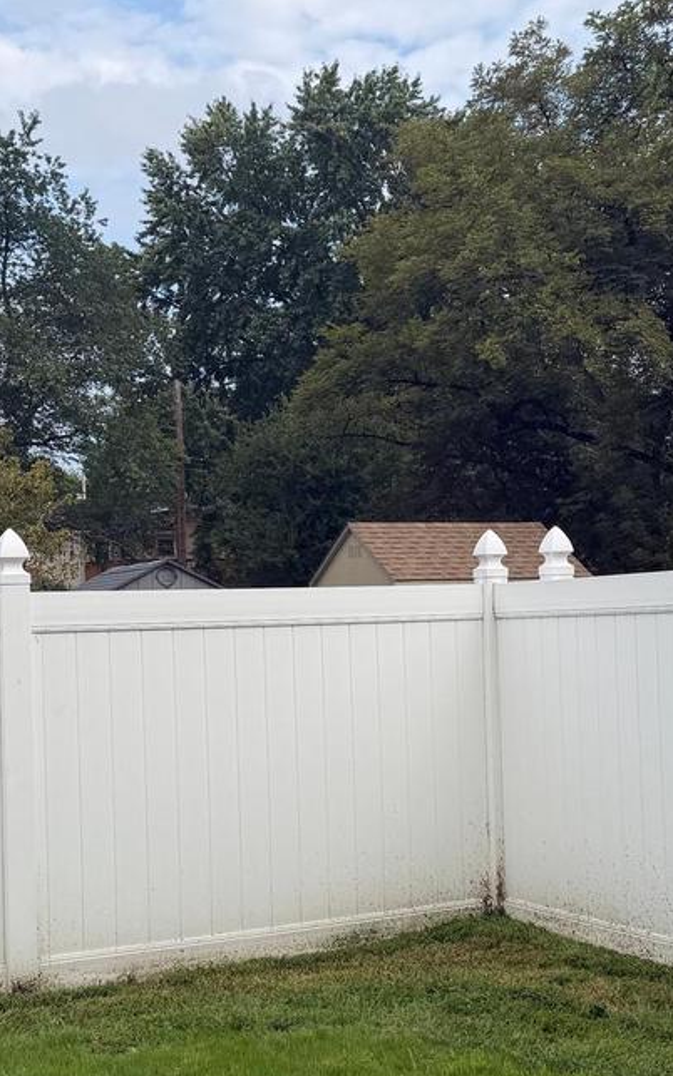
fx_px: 1672
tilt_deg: -0.3
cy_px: 604
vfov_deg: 35.6
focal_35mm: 57
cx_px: 425
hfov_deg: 22.7
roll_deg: +1.9
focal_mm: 6.76
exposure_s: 1/3759
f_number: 1.78
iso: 80
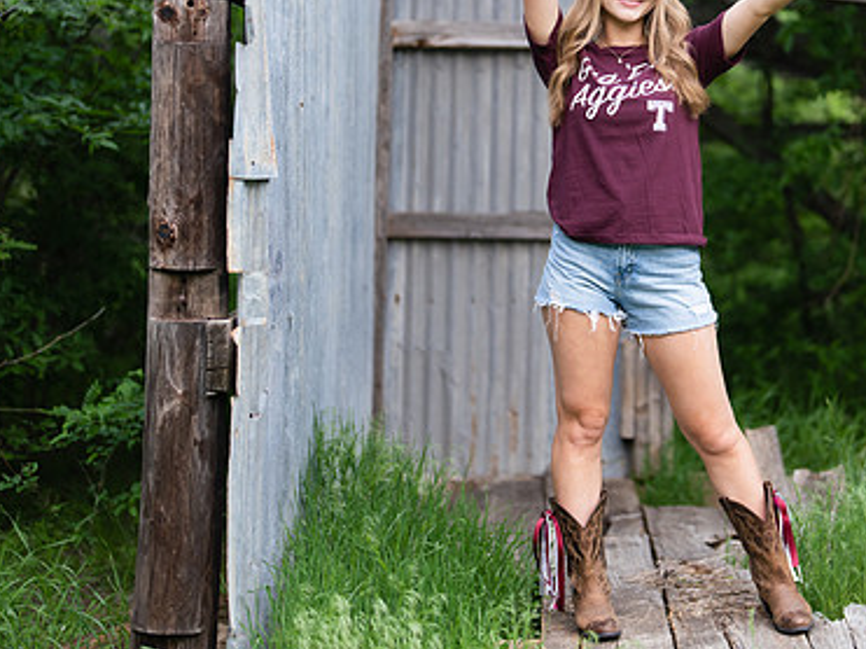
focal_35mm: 82
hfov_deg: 23.6
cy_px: 217
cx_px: 650
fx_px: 2051
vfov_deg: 17.9
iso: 125
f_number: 1.2
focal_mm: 50
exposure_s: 1/500
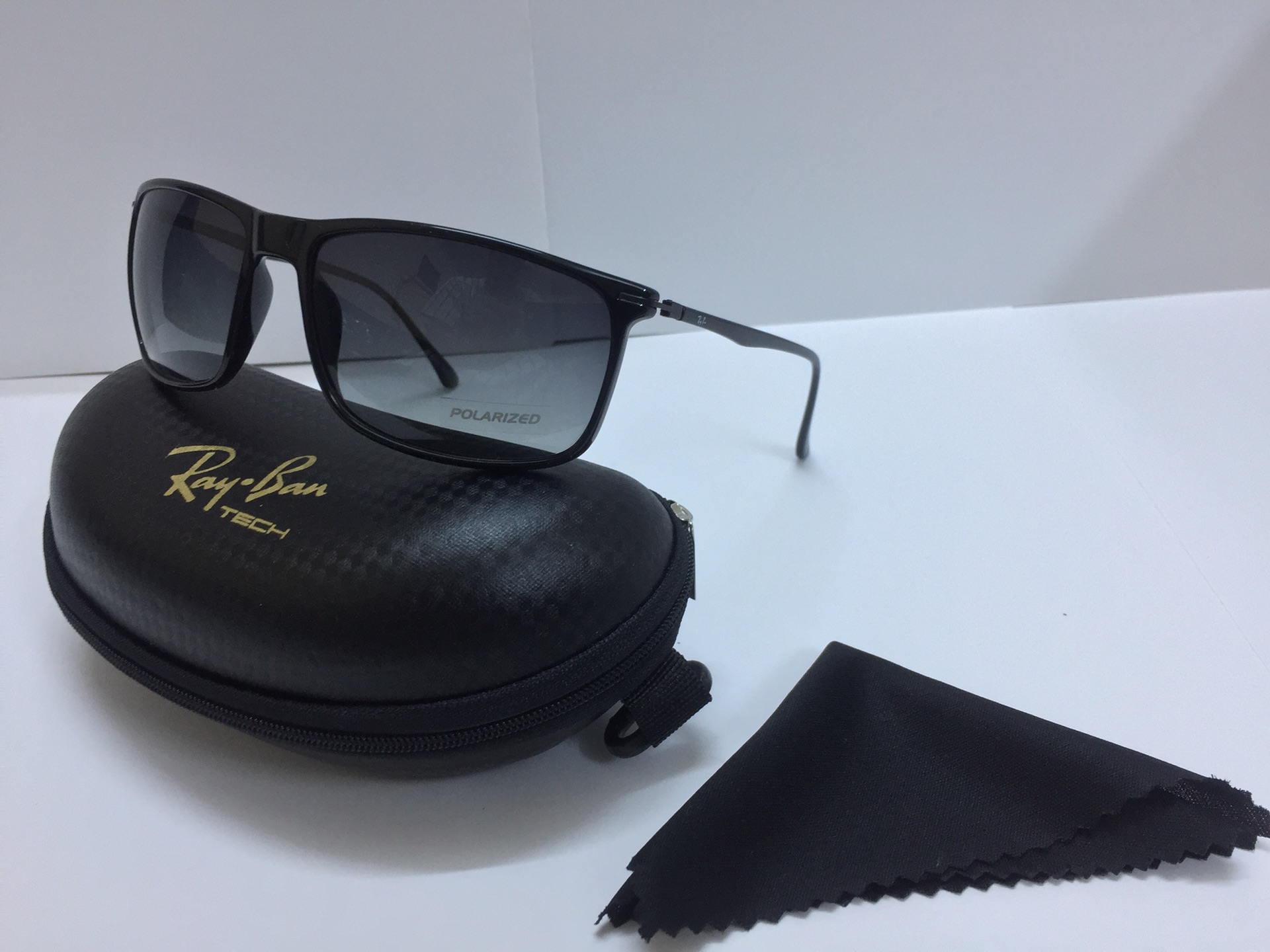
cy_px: 476
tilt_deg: -31.9
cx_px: 635
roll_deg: +1.9
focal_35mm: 29
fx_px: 1064
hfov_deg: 61.7
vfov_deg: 48.2
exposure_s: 1/30
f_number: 2.2
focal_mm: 4.15
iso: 64
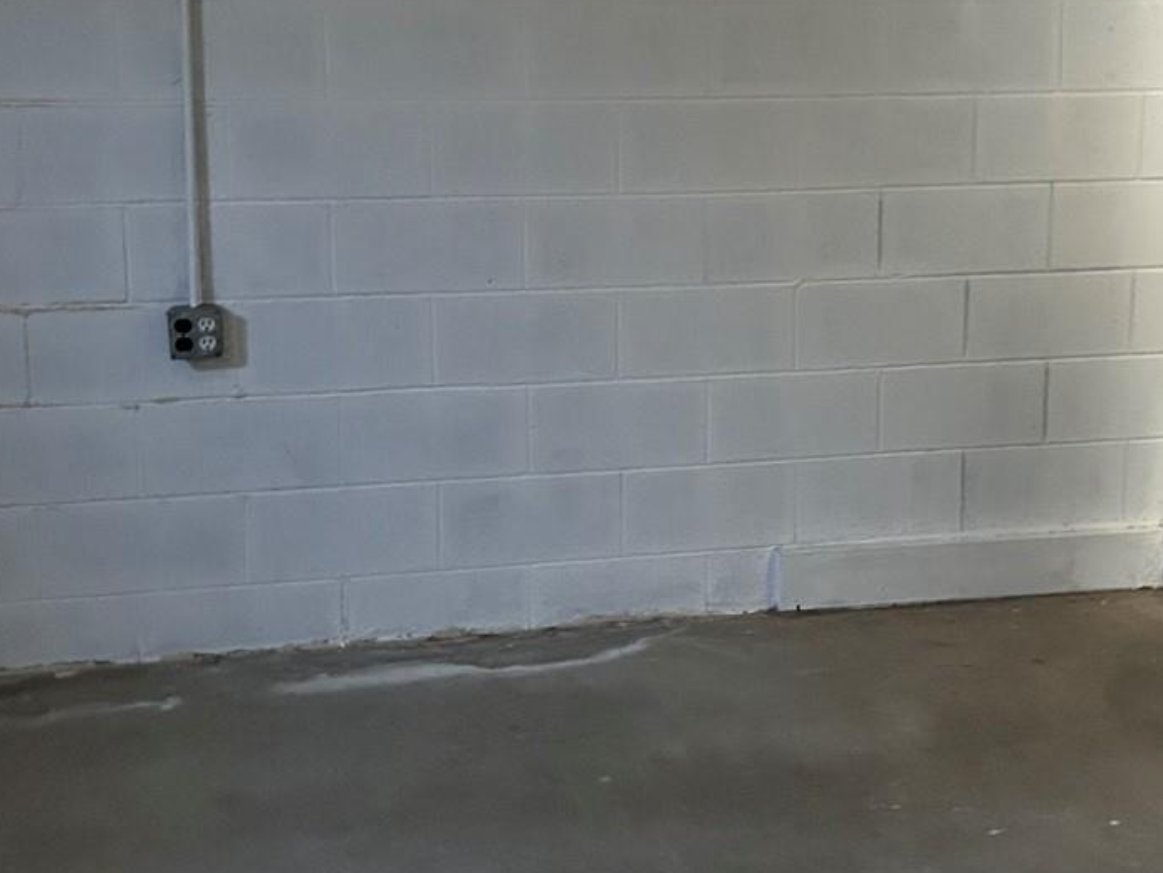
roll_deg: -1.5
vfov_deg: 24.4
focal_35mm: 60
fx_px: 2016
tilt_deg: -5.4
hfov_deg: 32.1
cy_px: 369
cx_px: 713
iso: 640
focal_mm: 5.7
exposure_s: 1/36
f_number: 1.5
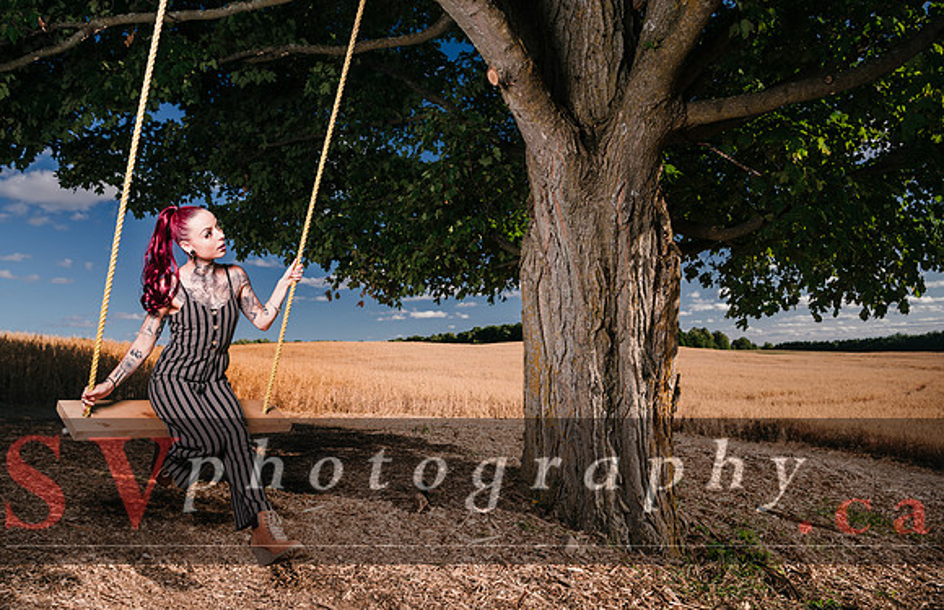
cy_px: 331
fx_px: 662
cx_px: 447
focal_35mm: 25
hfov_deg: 70.9
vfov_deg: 49.4
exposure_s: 1/200
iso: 64
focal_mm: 24
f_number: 5
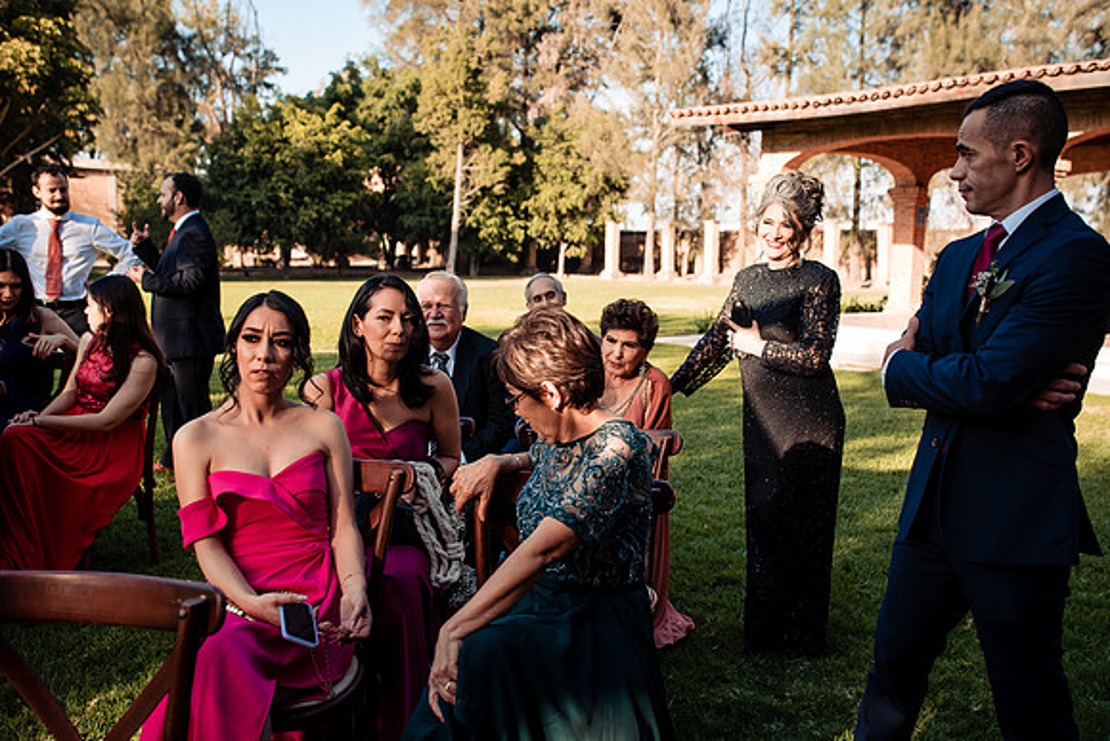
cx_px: 555
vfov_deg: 37.9
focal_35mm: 35
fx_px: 1079
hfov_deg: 54.4
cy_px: 370
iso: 125
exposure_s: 1/320
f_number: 4
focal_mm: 35
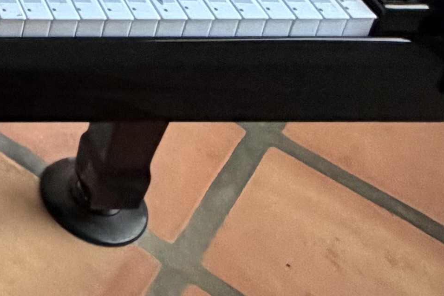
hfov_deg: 18.2
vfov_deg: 13.2
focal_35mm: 87
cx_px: -370
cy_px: -325
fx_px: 1073
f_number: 2.2
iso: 400
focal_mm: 2.22
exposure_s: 1/60
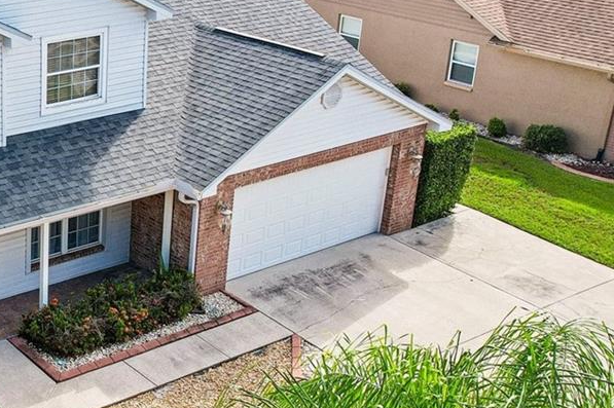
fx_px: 1005
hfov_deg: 31.0
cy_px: 207
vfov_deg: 23.0
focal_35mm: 59
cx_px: -28
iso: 120
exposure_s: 1/1000
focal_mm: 8.4
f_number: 2.8
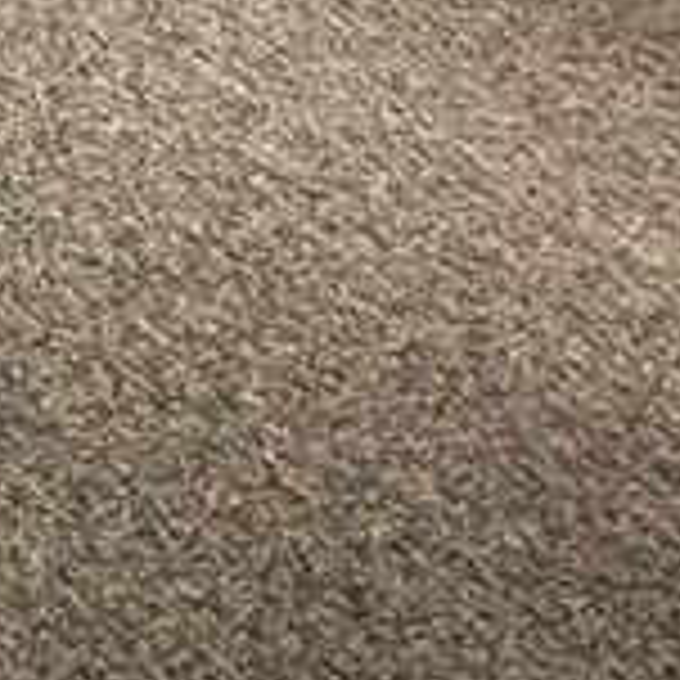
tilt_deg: -17.2
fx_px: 1867
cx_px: -648
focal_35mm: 84
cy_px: -761
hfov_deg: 16.3
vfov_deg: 15.5
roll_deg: +1.7
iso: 500
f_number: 2.2
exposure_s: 1/60
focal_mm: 2.22
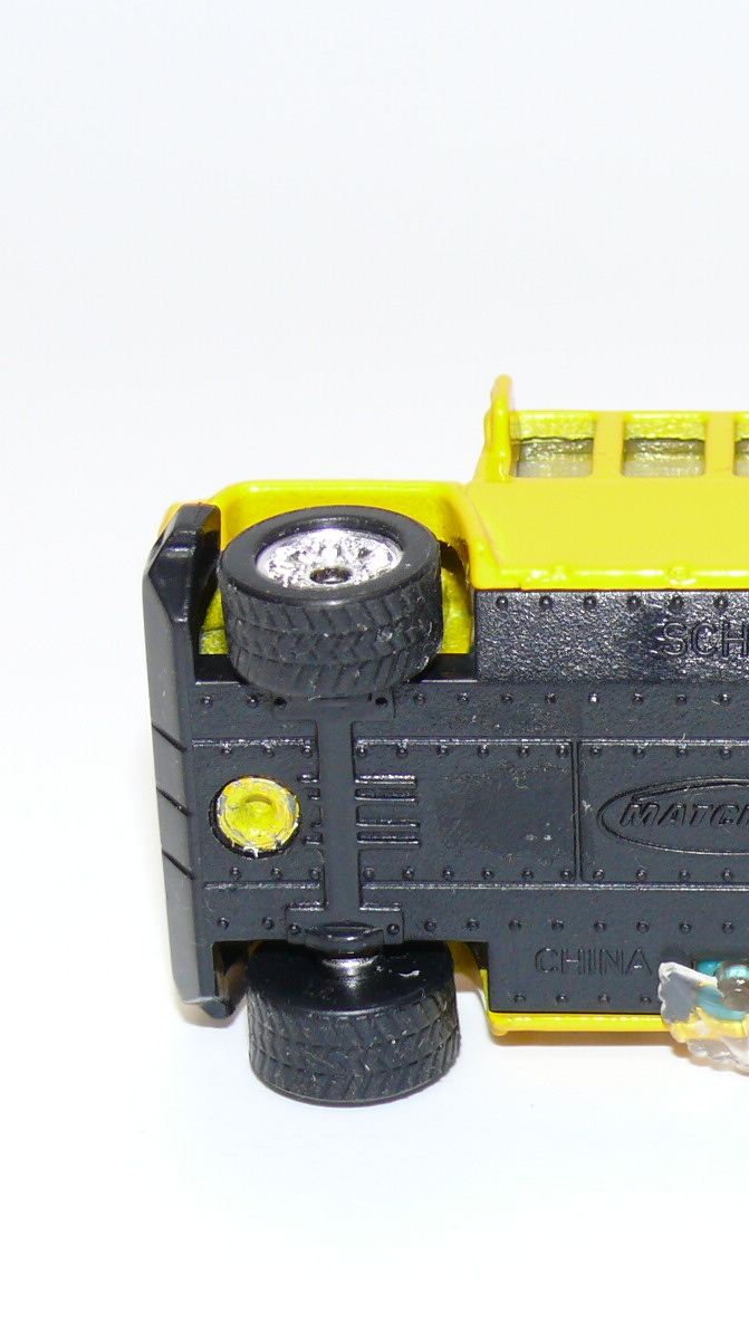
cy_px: 667
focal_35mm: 130
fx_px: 4590
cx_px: 856
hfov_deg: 9.2
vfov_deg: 16.5
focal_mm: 12.5
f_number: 4
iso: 100
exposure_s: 1/30
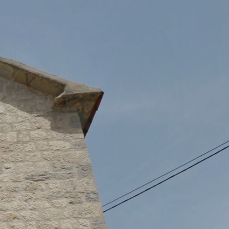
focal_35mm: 76
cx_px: -189
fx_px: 569
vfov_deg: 18.6
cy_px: 389
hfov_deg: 17.9
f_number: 13
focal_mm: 10
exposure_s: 1/200
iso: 100
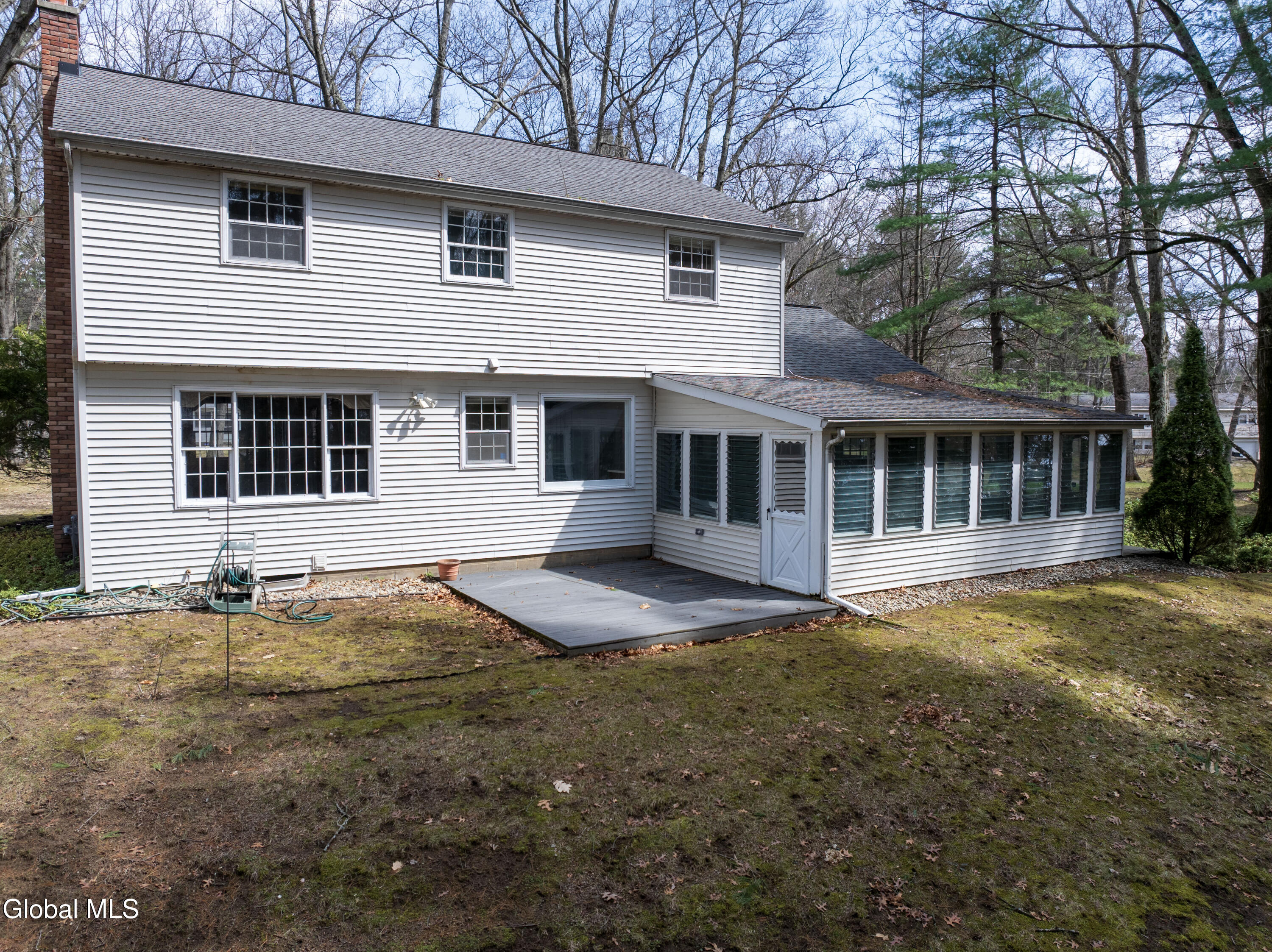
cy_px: 476
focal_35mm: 24
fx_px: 881
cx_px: 636
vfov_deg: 56.8
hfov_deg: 71.6
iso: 140
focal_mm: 12.29
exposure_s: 1/1000
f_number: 2.8
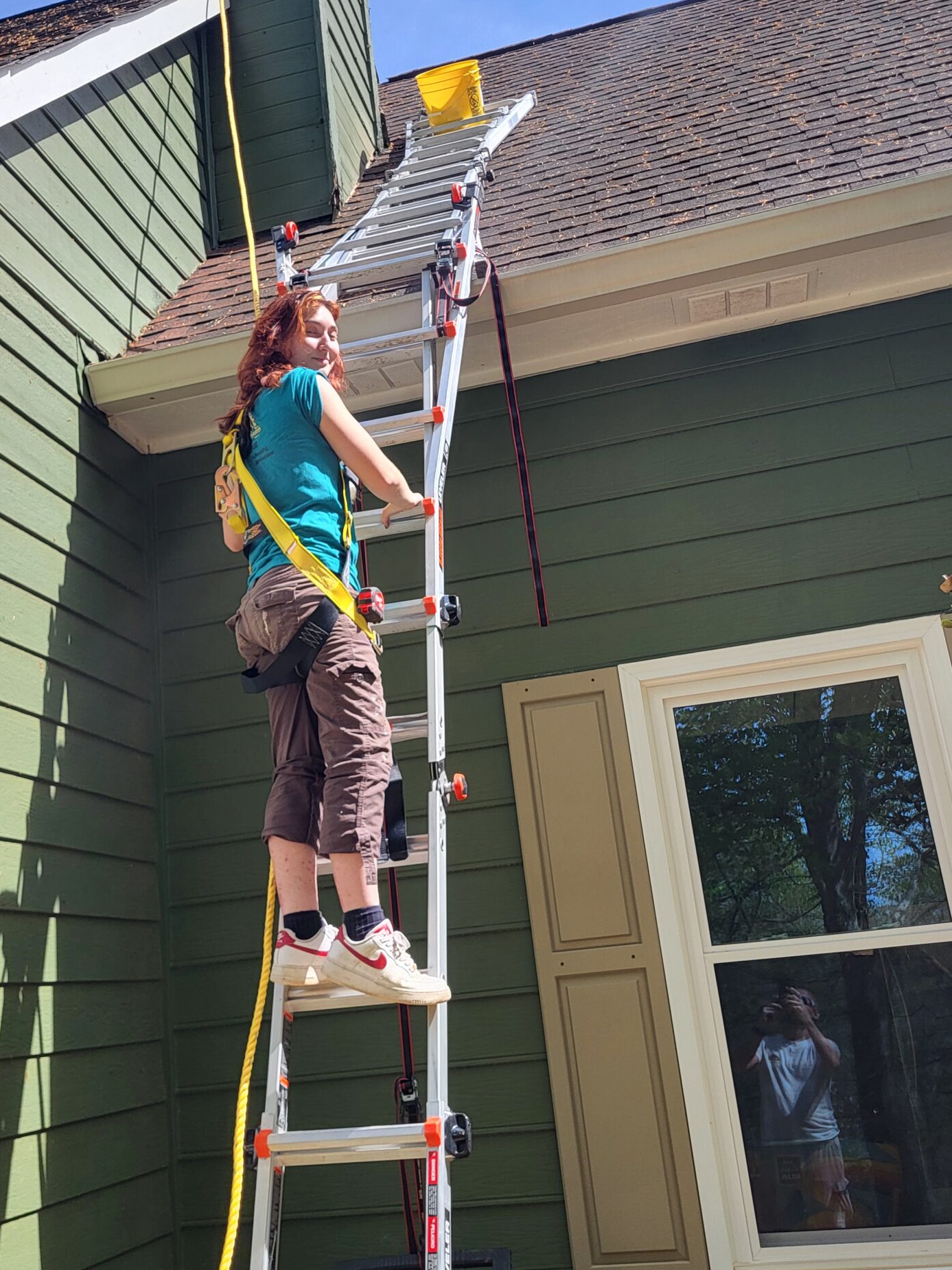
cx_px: 394
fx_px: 1320
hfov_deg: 39.5
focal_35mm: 36
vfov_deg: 51.3
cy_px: 582
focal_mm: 5.4
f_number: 1.8
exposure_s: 1/1279
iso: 40
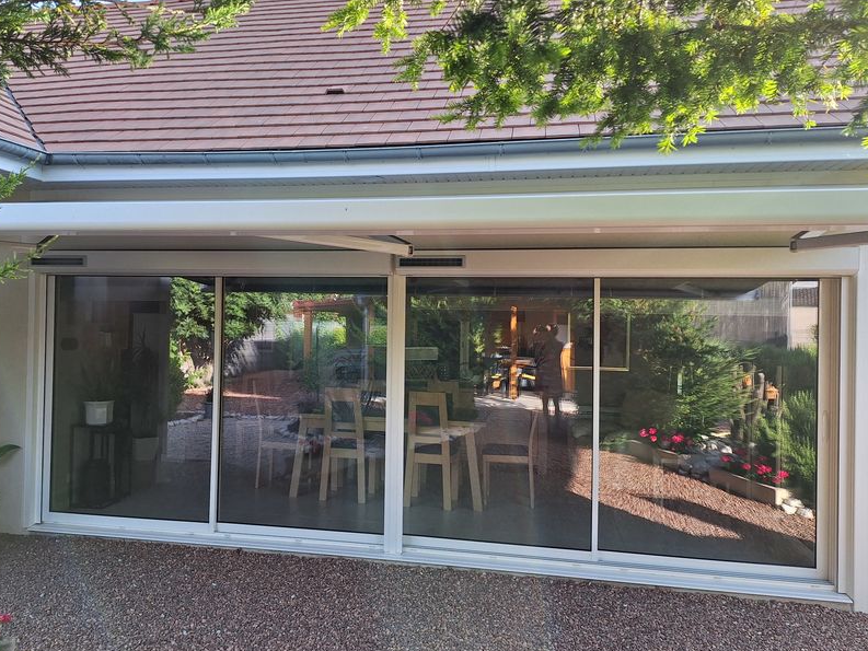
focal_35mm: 29
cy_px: 322
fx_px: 727
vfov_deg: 48.2
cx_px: 356
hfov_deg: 61.2
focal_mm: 5.54
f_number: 1.8
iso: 40
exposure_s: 1/314
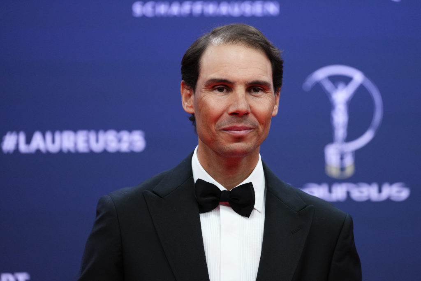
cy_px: 140
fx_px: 2304
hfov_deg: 10.4
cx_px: 210
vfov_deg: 7.0
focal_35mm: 197
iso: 2000
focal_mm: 197
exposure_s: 1/1250
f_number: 2.8
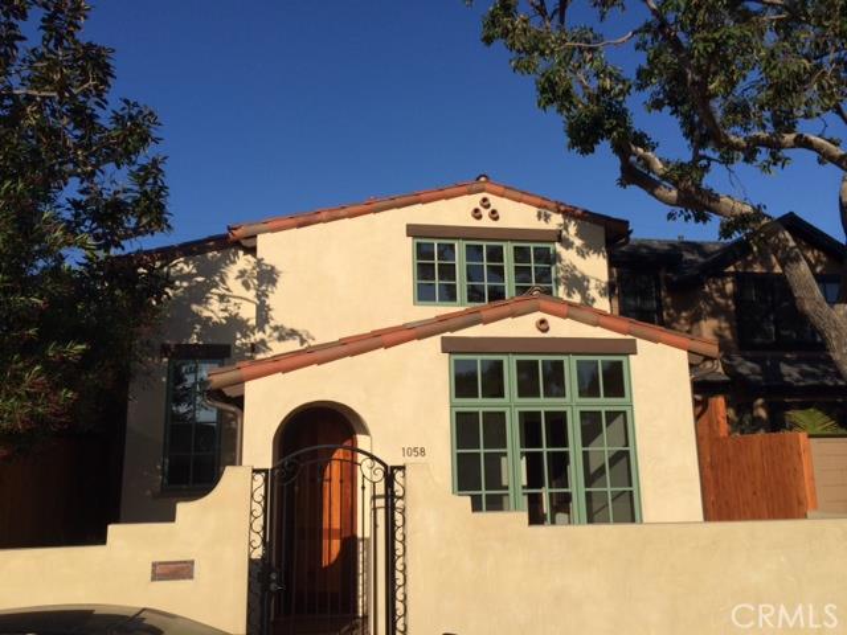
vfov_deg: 46.8
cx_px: 424
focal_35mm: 30
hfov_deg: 60.0
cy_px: 318
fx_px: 734
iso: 40
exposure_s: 1/4115
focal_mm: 4.12
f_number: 2.2
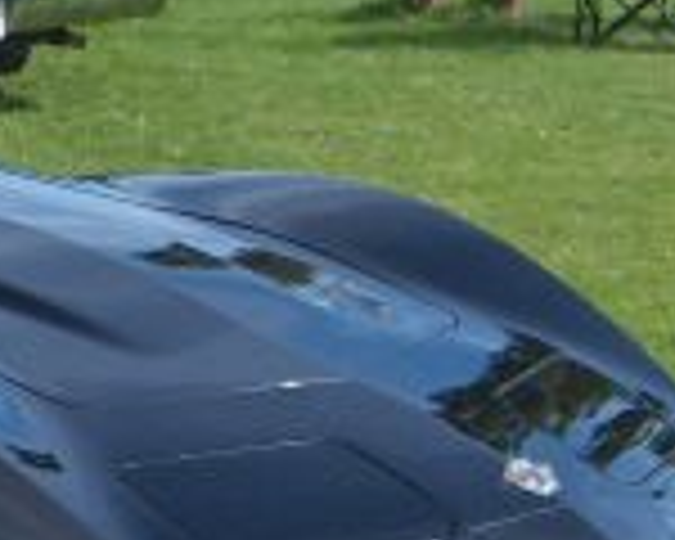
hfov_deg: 10.8
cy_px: 279
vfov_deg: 9.0
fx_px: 3436
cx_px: -342
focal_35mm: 172
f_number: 5
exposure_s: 1/400
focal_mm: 9
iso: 100
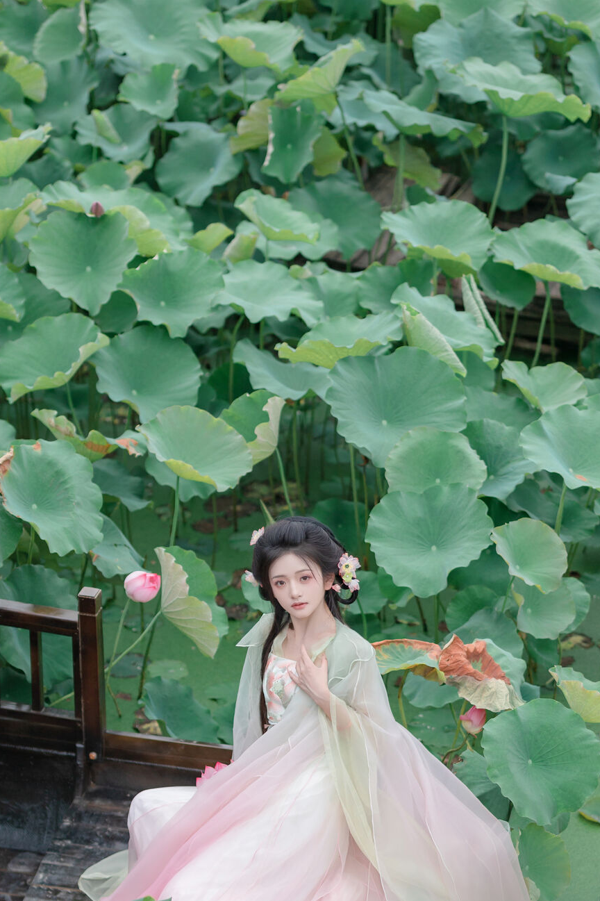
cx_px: 307
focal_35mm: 118
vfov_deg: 17.3
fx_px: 2951
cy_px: 625
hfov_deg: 11.6
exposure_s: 1/2500
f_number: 1.8
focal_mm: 85
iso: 320
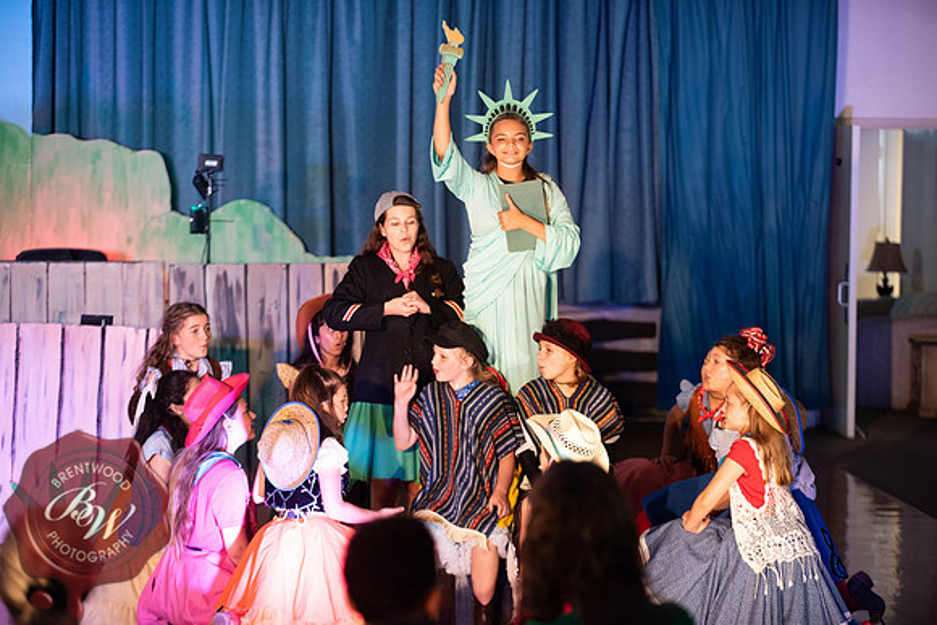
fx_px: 3020
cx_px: 468
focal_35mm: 116
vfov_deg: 11.8
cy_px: 312
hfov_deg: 17.6
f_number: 2.8
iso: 1250
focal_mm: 116
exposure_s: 1/125
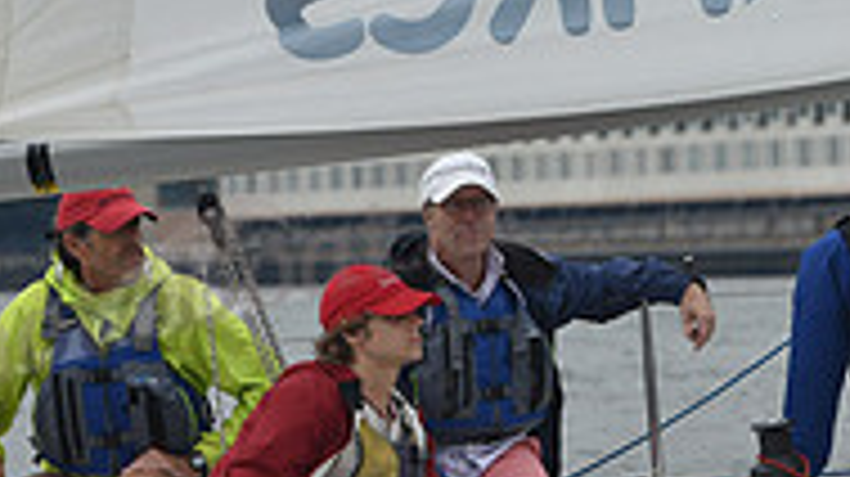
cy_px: 461
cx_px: 756
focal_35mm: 596
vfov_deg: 2.0
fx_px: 13424
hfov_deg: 3.6
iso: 400
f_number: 8
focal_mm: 185
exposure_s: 1/800
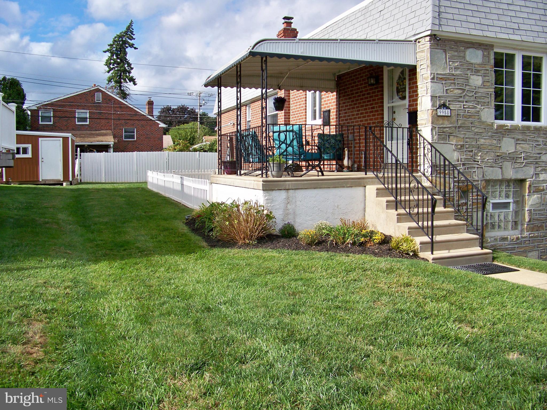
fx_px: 521
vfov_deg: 42.9
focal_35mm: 33
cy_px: 205
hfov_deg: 55.4
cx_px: 274
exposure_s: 1/1000
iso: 100
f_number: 2.8
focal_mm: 5.85
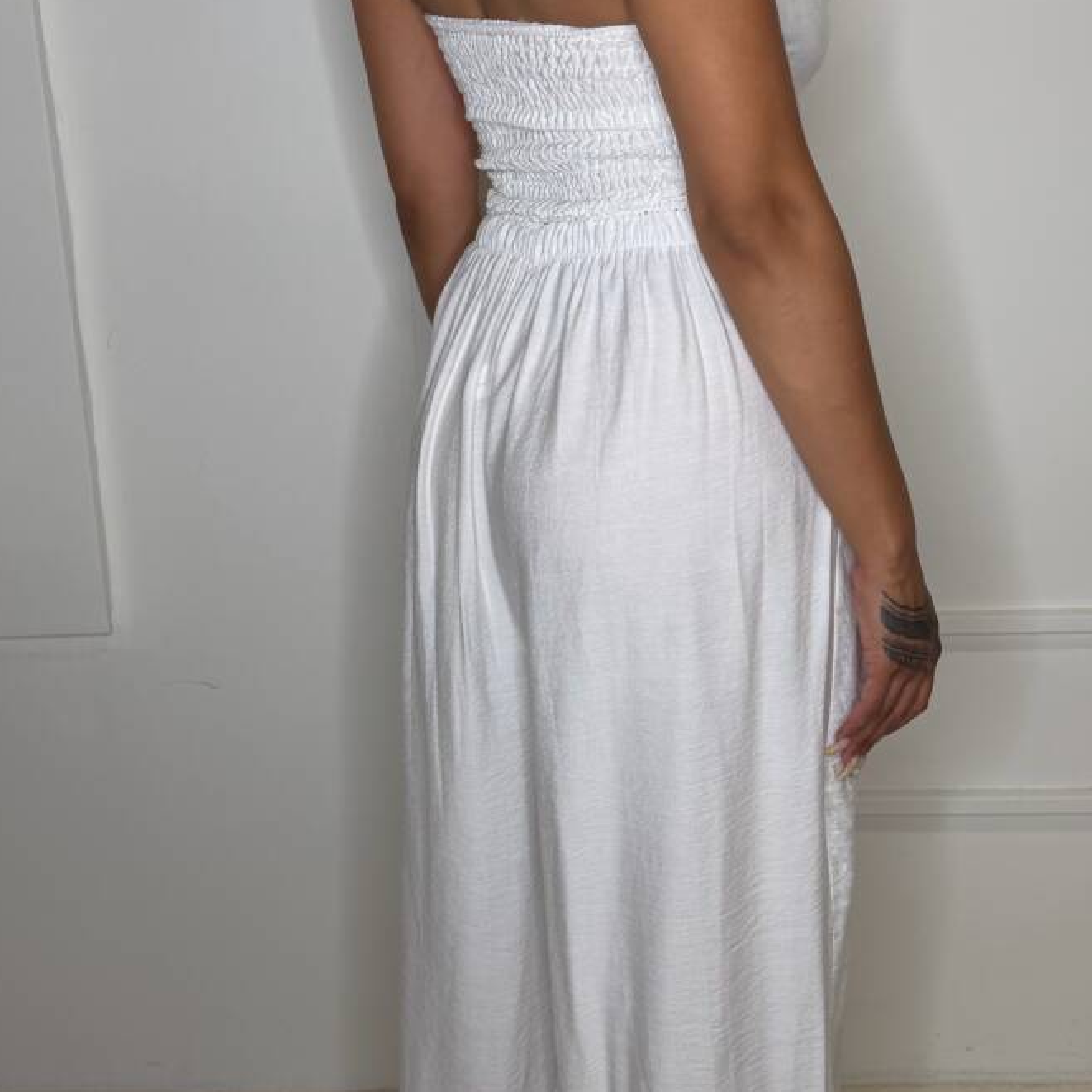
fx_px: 1856
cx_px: 569
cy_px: 322
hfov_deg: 32.8
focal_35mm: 52
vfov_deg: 32.4
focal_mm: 6.76
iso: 50
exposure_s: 1/125
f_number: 1.78
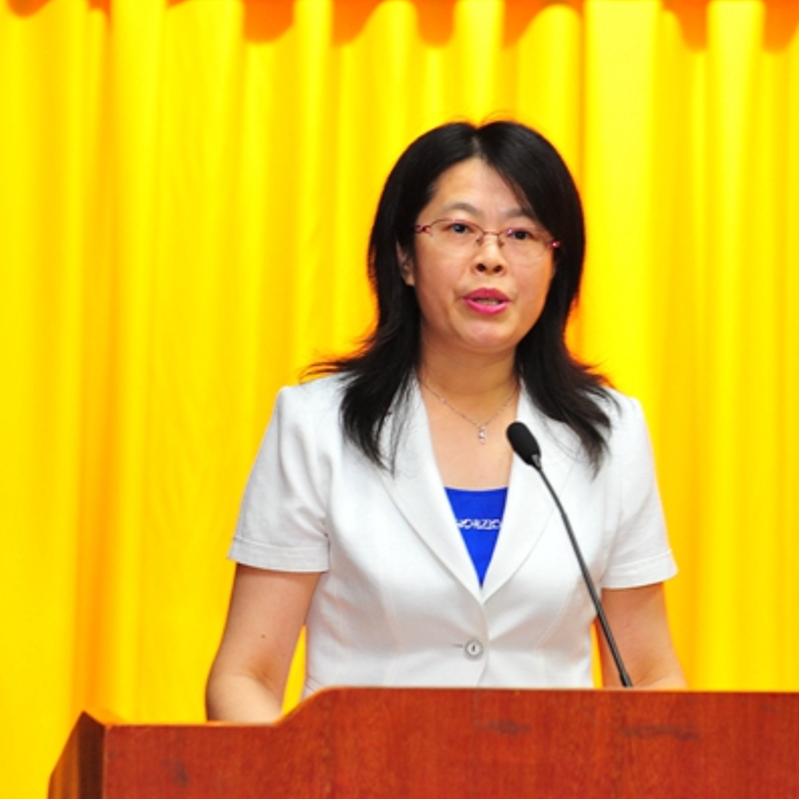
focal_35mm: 90
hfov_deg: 19.3
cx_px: 461
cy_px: 398
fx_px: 2350
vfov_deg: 19.3
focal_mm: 70
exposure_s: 1/125
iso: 800
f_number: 3.5
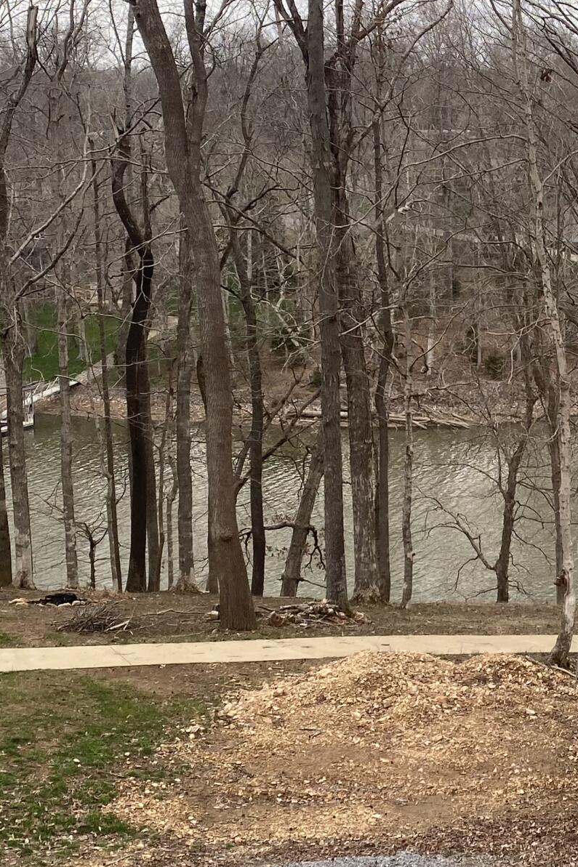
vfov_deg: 29.6
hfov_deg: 18.6
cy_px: 339
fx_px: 1638
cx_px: 752
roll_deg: -0.7
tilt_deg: -5.8
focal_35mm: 68
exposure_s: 1/182
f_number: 1.8
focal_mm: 4.25
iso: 32
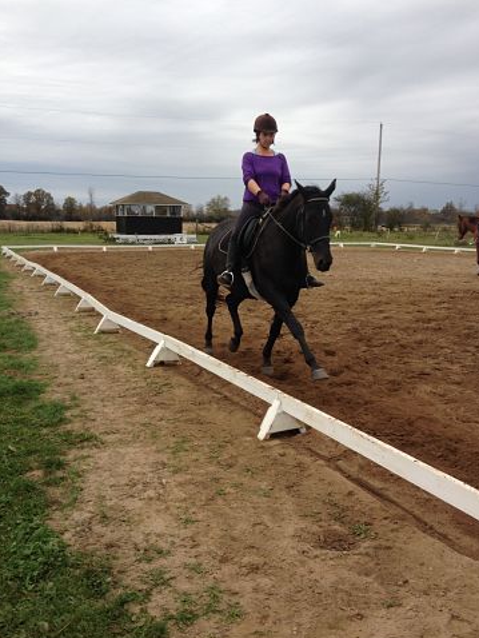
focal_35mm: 39
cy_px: 304
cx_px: 263
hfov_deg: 36.8
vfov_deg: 47.8
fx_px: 719
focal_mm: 4.28
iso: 50
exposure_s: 1/259
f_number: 2.4
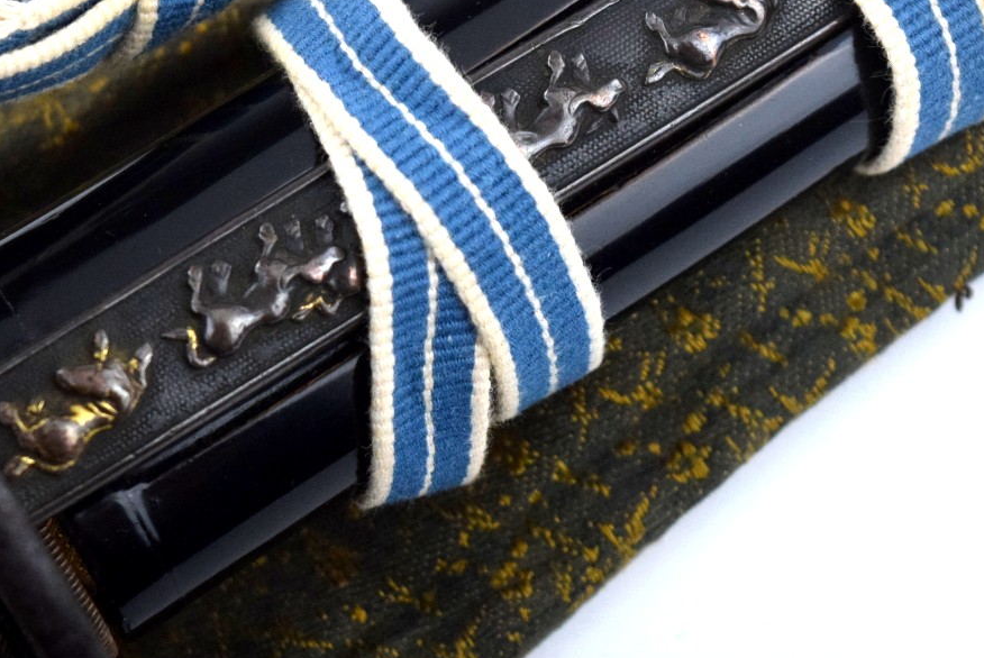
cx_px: 371
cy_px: 226
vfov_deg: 9.8
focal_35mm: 141
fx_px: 3854
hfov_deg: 14.5
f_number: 5.6
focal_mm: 55
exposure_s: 1/3200
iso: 1600
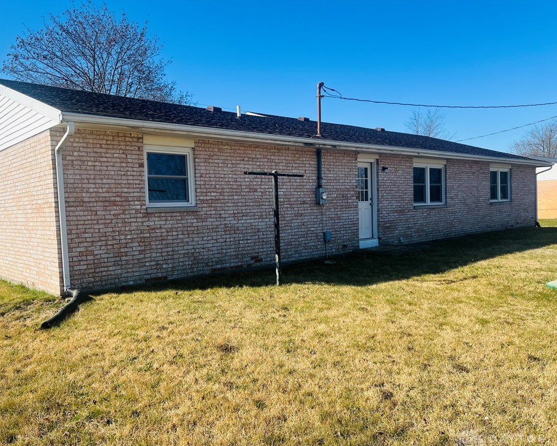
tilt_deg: -2.7
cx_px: 260
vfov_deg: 51.5
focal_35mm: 28
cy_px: 225
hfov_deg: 62.2
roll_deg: +3.0
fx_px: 461
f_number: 1.5
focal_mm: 5.7
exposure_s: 1/2994
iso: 50
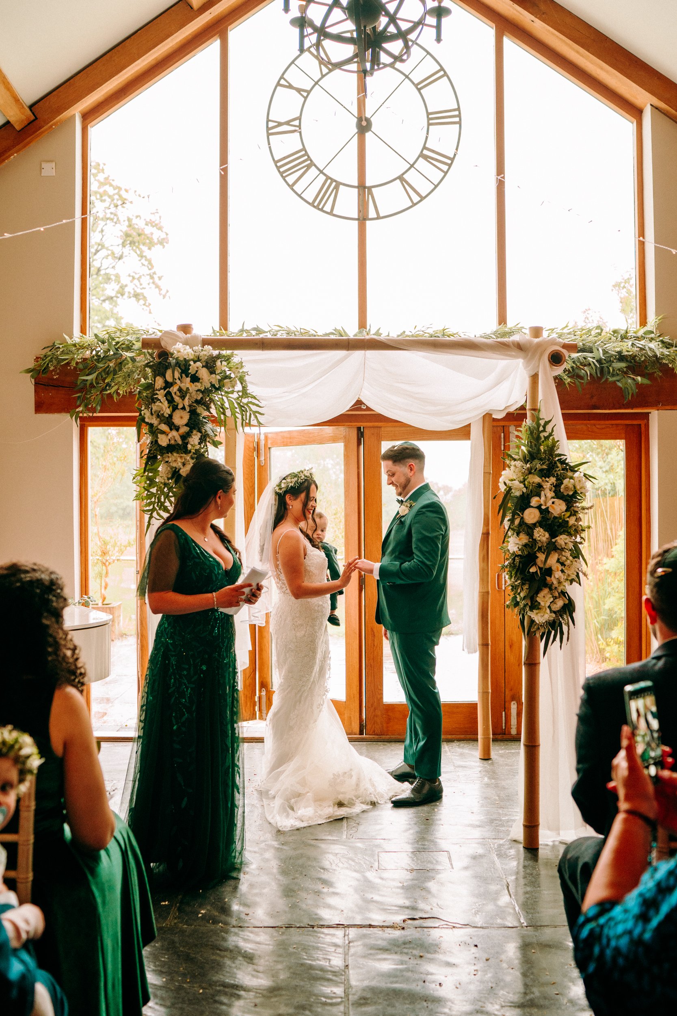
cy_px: 508
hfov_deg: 37.9
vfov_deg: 54.4
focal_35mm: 35
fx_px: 987
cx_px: 338
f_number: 2.8
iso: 1250
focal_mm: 35
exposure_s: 1/250
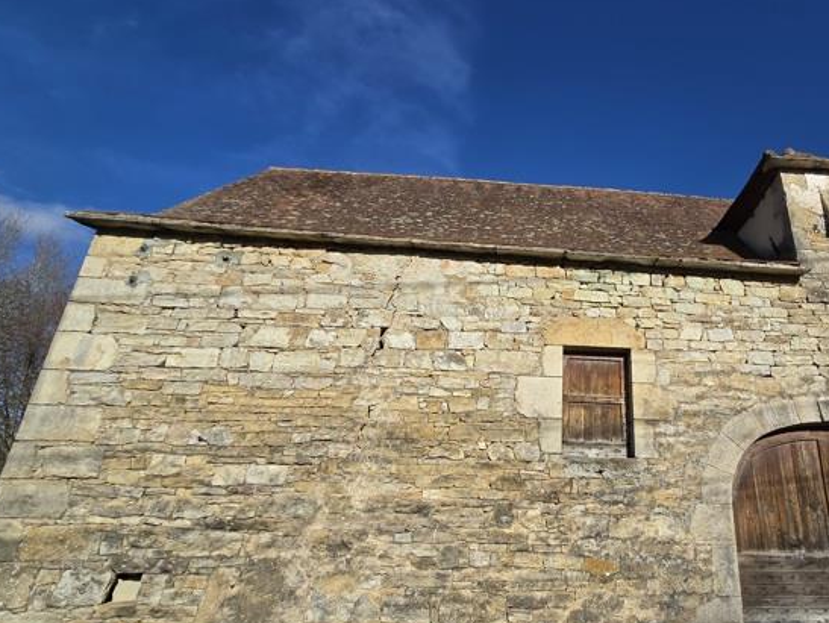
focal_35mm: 19
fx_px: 455
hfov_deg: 81.4
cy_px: 347
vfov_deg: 68.5
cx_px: 562
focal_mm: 2.2
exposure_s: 1/3483
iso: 50
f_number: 2.2
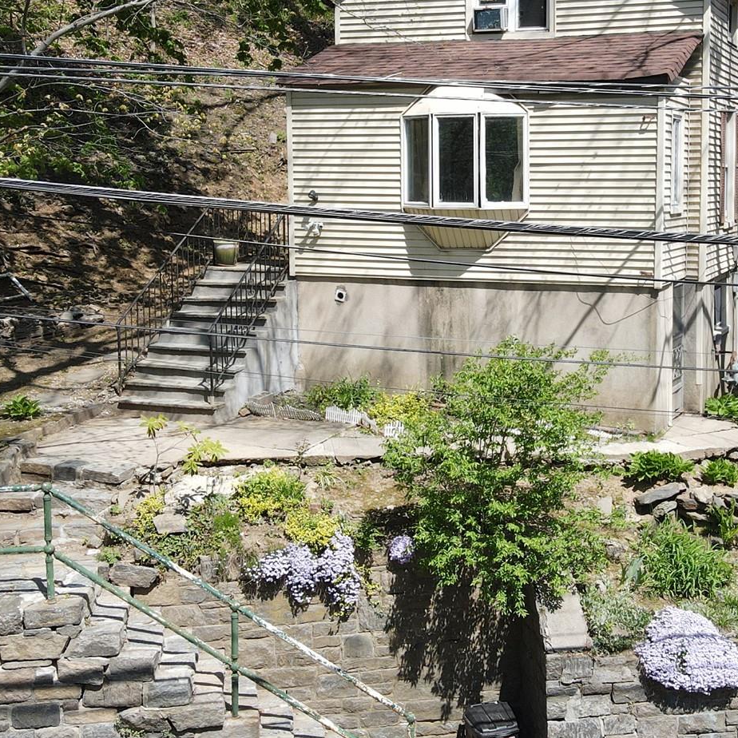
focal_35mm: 47
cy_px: 280
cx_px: 507
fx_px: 1134
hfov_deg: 35.6
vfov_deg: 35.9
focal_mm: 4.5
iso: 100
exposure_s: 1/400
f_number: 2.8
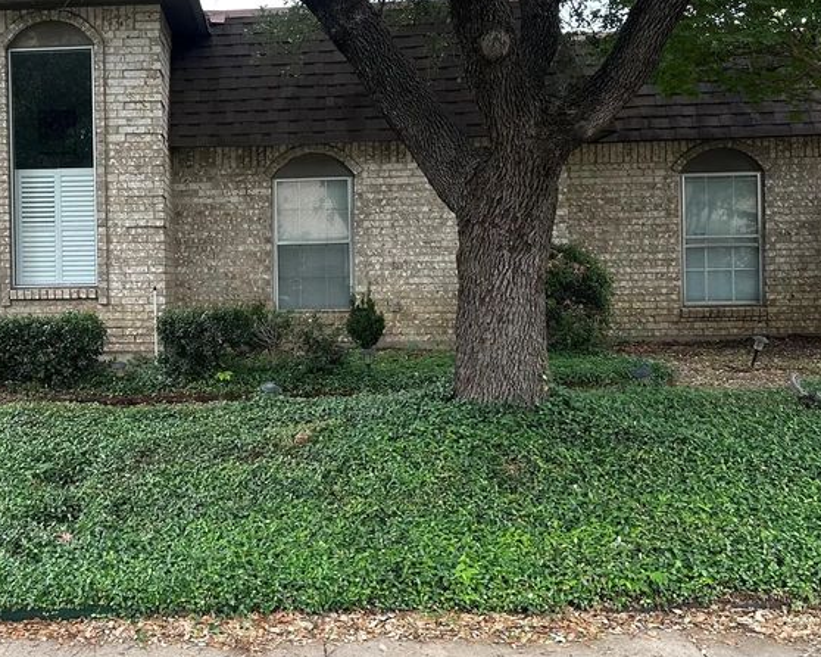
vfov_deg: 34.8
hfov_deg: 41.5
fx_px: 1044
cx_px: 196
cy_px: 268
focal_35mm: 43
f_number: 1.78
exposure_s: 1/121
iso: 64
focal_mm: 6.86
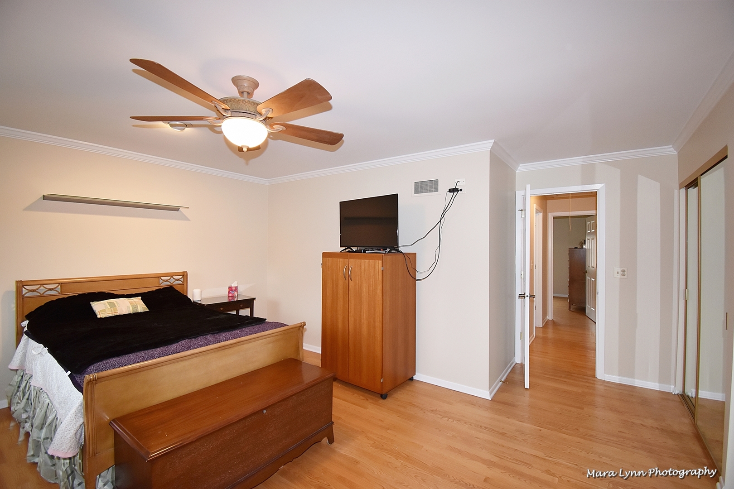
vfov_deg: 77.3
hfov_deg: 100.4
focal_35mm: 15
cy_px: 244
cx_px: 367
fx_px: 306
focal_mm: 10
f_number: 4.5
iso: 1000
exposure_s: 1/60
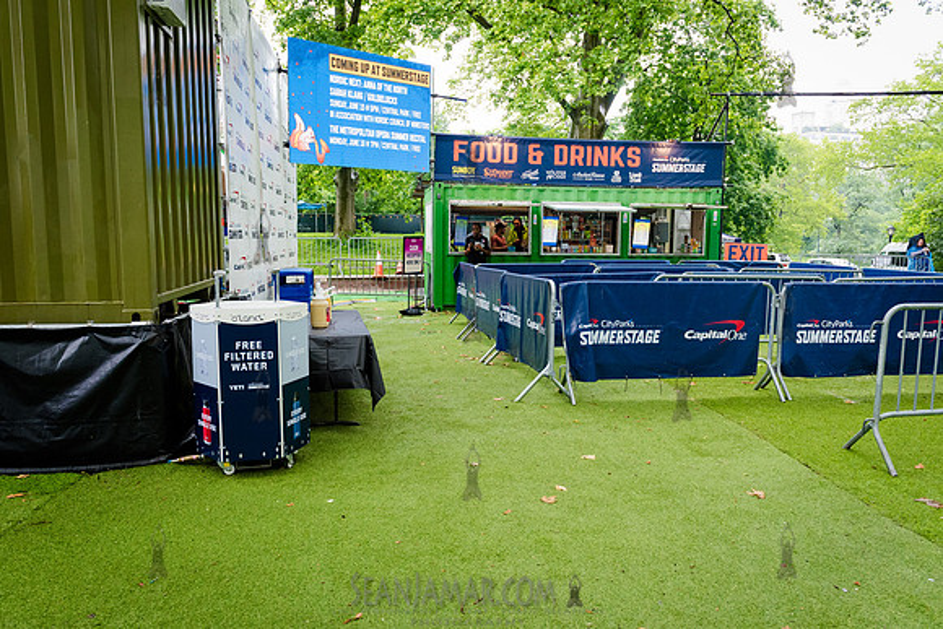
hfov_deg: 65.4
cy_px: 314
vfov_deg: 46.4
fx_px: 734
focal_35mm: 28
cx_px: 472
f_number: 4.5
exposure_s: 1/250
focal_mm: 27
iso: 2000
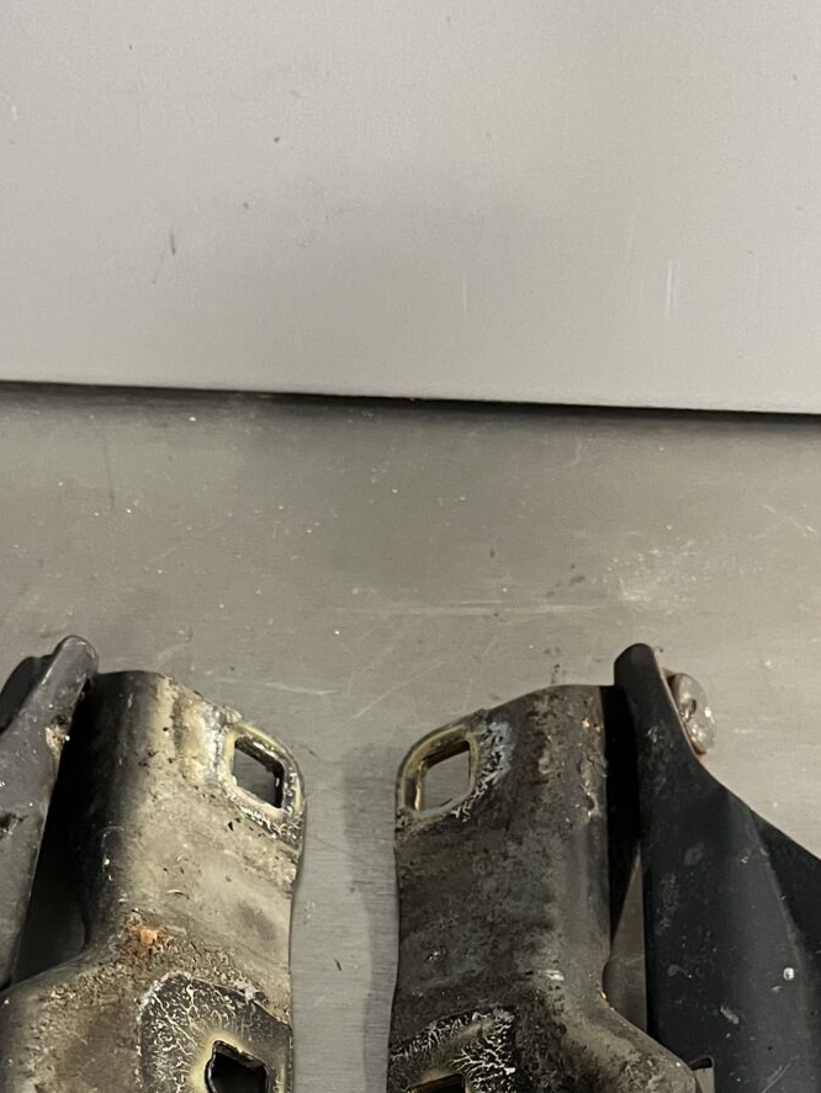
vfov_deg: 29.4
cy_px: 1167
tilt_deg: -59.5
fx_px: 1896
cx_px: 372
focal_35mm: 60
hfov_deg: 24.4
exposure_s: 1/50
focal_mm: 5.1
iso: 500
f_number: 1.6
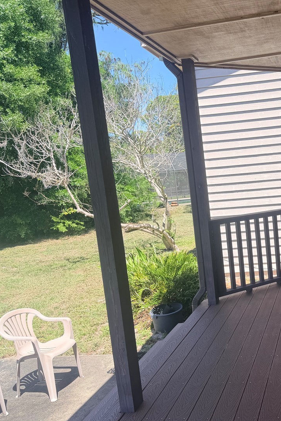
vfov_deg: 51.8
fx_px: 433
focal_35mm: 37
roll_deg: +5.3
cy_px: 228
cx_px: 266
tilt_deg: -6.1
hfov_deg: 33.5
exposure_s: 1/1437
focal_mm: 6.76
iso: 80
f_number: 1.78
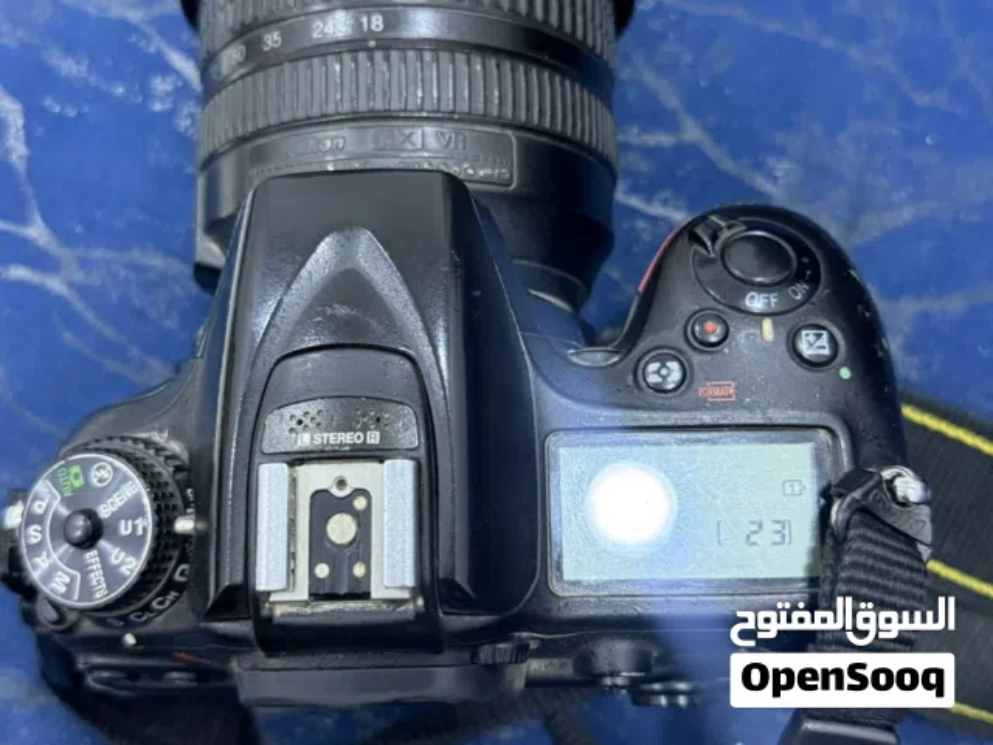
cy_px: 372
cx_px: 496
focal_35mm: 24
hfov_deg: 71.6
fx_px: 688
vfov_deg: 56.8
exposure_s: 1/60
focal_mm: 6.76
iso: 800
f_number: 1.78
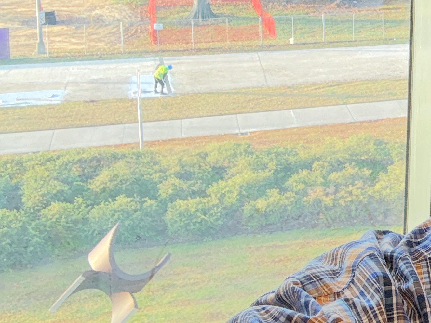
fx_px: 872
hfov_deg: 23.4
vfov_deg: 20.4
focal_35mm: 70
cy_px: 1
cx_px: 609
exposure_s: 1/60
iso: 125
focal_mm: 2.69
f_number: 1.9
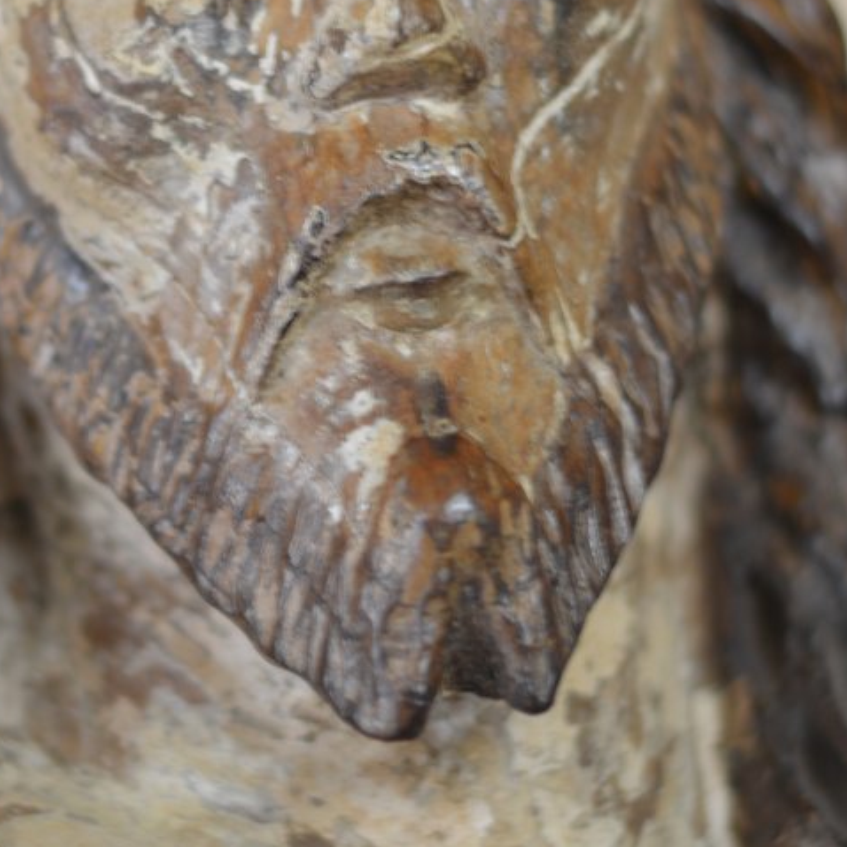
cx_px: 315
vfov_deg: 10.9
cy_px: 326
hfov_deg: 10.9
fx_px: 4429
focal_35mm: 160
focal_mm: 50
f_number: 1.8
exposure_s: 1/13
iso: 100
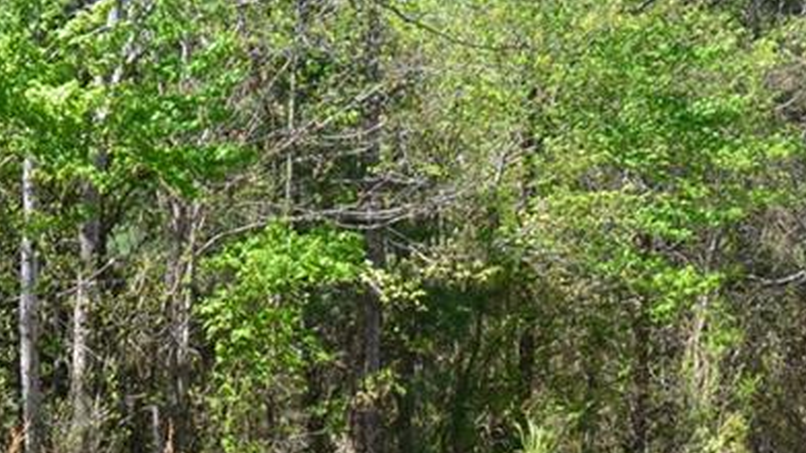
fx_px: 4838
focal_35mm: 226
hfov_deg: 9.5
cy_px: 601
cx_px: 785
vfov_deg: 5.3
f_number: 10
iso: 400
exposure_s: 1/200
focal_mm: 55
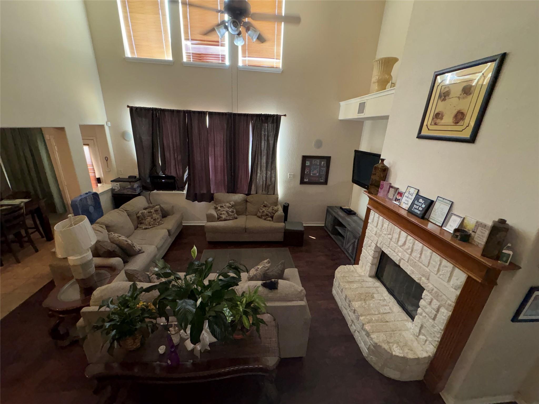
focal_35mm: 14
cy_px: 202
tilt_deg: -18.5
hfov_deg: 102.1
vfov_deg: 85.7
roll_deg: -2.2
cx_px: 270
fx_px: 218
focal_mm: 2.22
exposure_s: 1/60
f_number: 2.2
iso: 200
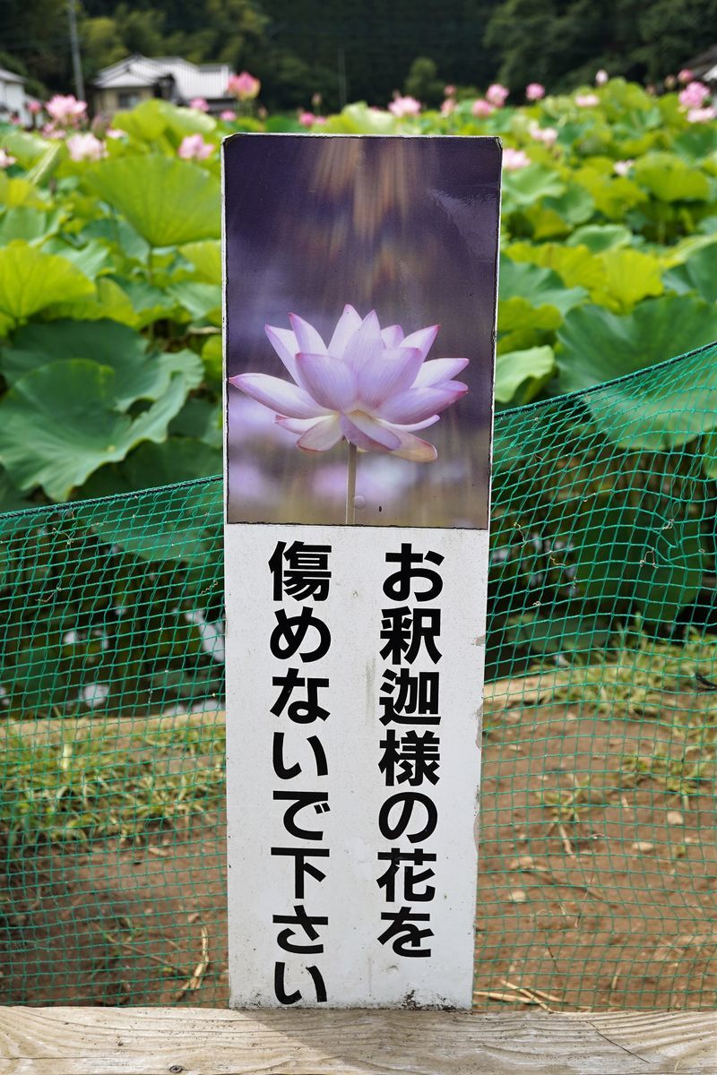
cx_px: 358
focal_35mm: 45
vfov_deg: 43.6
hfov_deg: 29.9
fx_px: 1344
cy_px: 538
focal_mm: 30
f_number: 5
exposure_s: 1/400
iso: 100
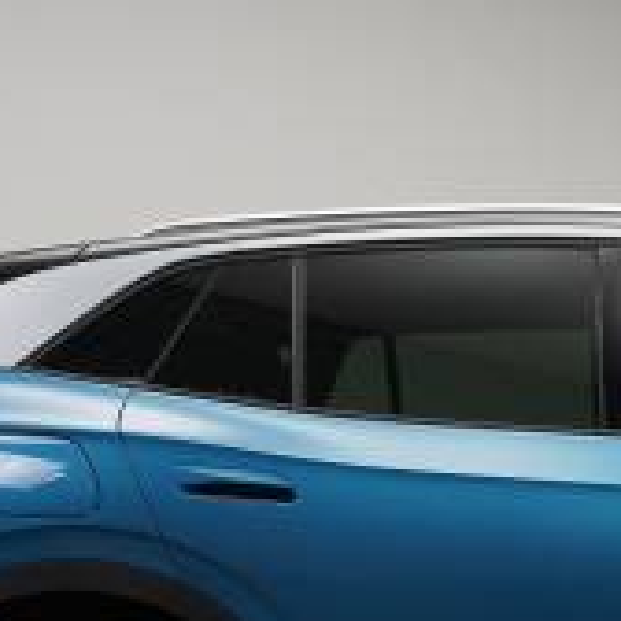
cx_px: 750
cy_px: 521
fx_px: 2584
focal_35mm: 127
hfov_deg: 13.3
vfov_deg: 13.6
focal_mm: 39.4
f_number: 4
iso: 1000
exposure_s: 1/160
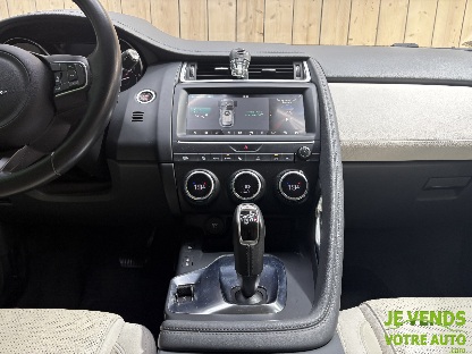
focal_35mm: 26
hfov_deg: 67.3
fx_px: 355
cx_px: 236
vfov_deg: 53.1
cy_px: 177
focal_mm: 5.96
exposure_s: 1/50
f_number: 1.6
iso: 100
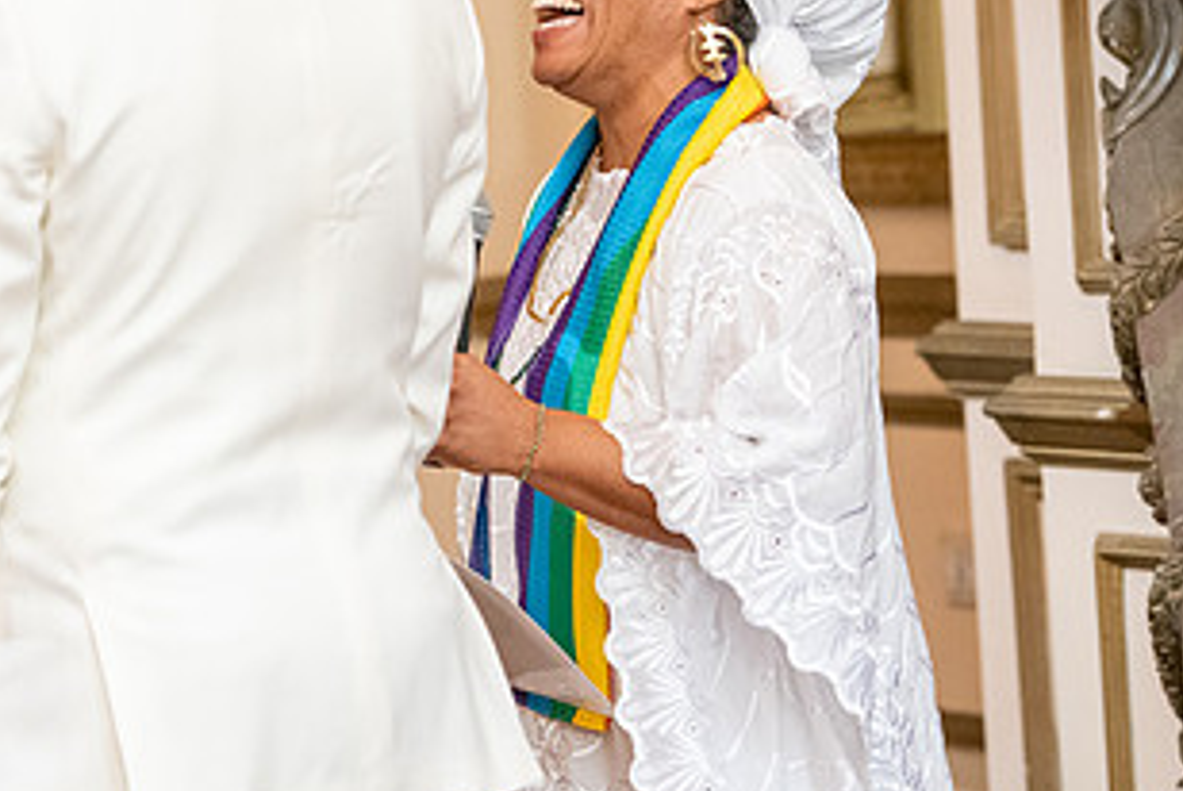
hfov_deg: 9.9
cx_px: 154
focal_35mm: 207
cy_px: 144
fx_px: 6809
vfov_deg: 6.6
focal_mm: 110
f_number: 4.5
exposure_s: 1/250
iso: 3200
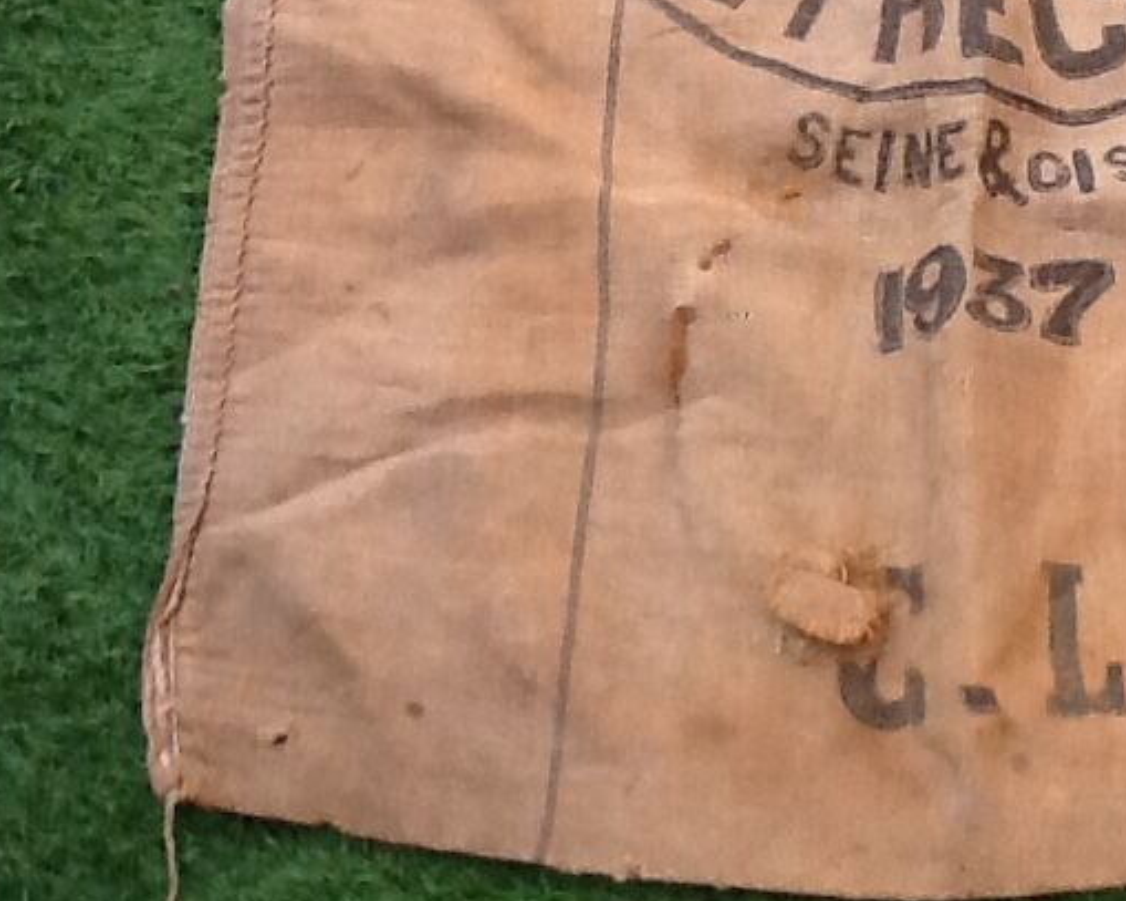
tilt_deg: -62.0
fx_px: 2699
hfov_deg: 23.1
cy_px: 328
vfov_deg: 18.9
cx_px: 962
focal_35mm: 81
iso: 40
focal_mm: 2.03
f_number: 2.4
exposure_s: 1/300
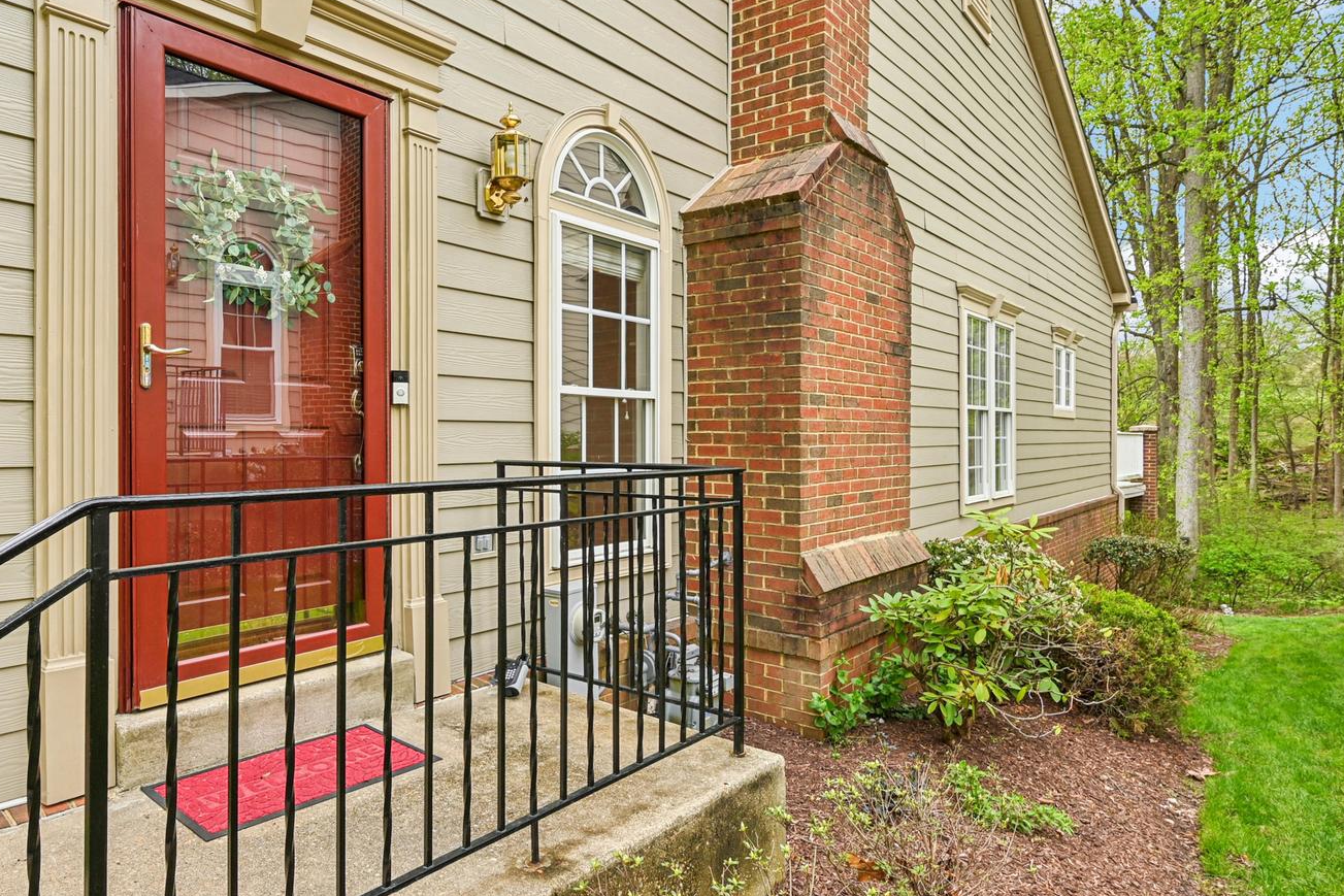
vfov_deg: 57.2
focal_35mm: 22
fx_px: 821
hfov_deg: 78.0
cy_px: 447
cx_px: 561
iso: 100
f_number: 8
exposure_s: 1/60
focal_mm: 14
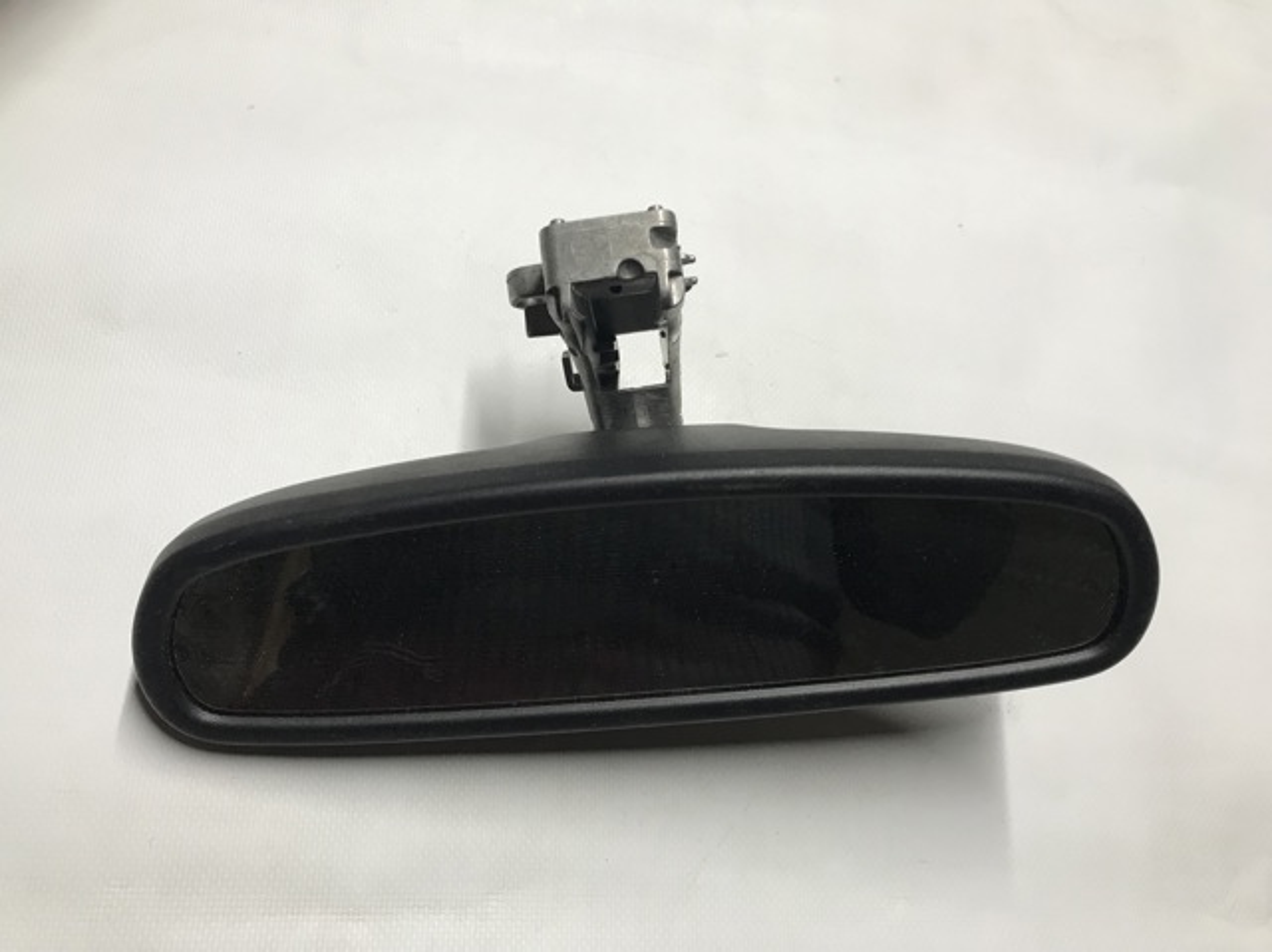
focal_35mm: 28
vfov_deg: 49.7
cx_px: 636
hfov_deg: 63.5
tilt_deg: -62.6
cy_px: 476
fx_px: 1028
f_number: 1.8
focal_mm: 3.99
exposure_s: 1/33
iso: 25
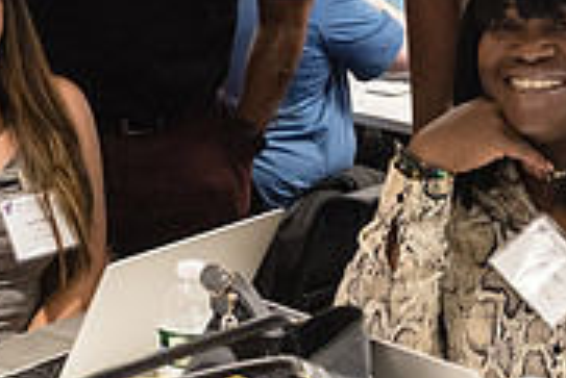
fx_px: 1636
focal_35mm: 104
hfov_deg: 19.6
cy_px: 5
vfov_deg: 13.0
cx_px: 295
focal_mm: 26
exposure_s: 1/160
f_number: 4.5
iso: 2500
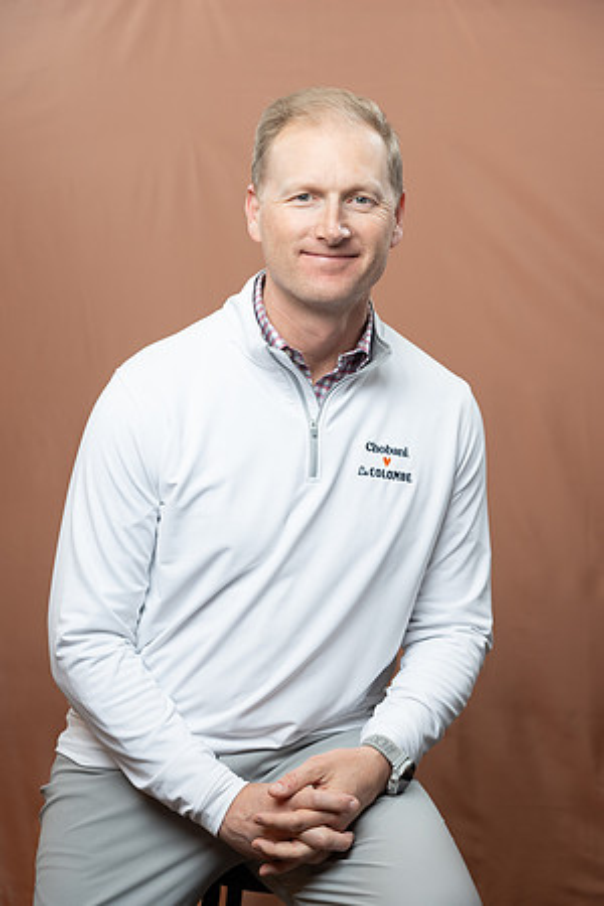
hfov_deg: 20.6
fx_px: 1661
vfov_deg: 30.5
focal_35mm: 66
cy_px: 453
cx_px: 302
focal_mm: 66
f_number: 4
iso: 320
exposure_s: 1/160
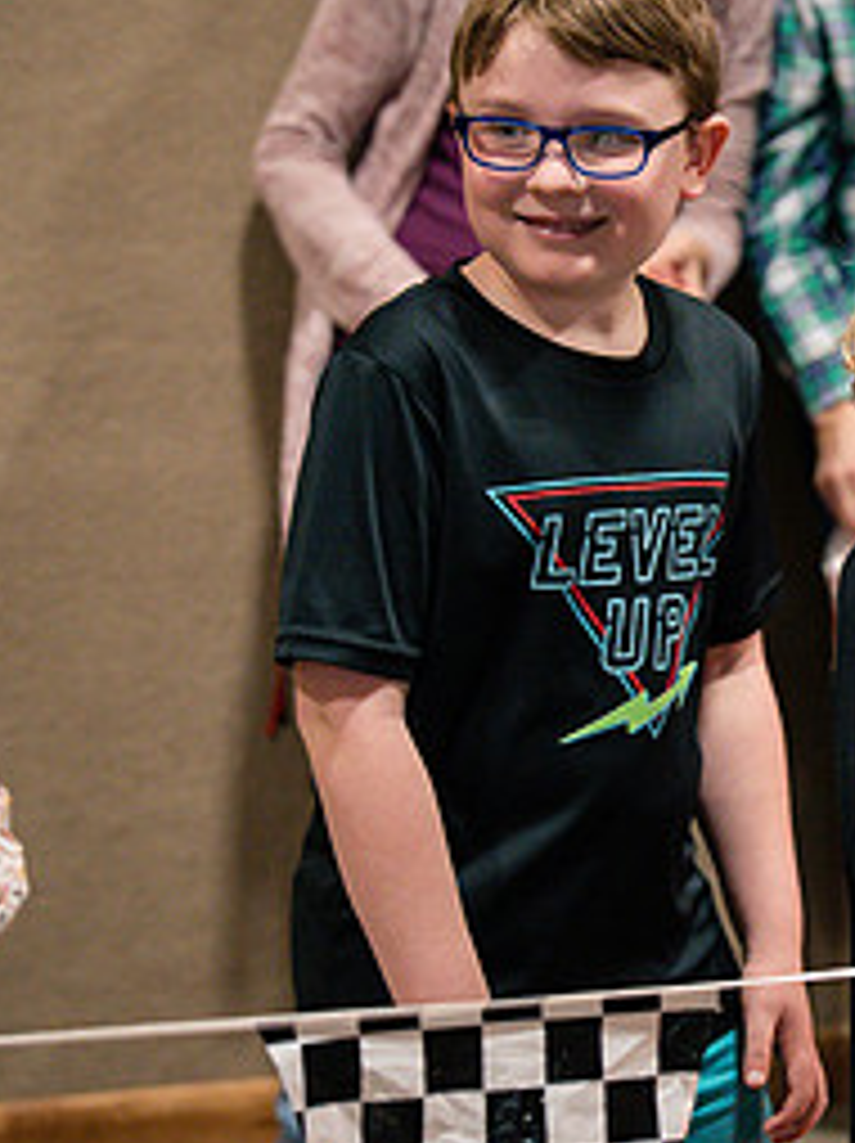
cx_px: 1030
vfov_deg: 12.8
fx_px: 5080
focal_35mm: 154
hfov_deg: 9.5
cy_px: 605
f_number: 2.8
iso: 2500
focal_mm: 70
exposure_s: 1/320
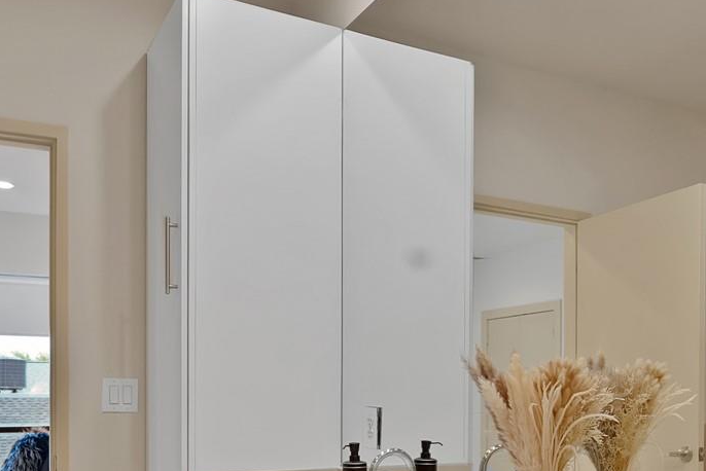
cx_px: 336
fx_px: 687
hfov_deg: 54.4
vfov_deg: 35.9
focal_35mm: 35
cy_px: 412
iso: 640
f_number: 9
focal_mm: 12
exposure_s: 1/2
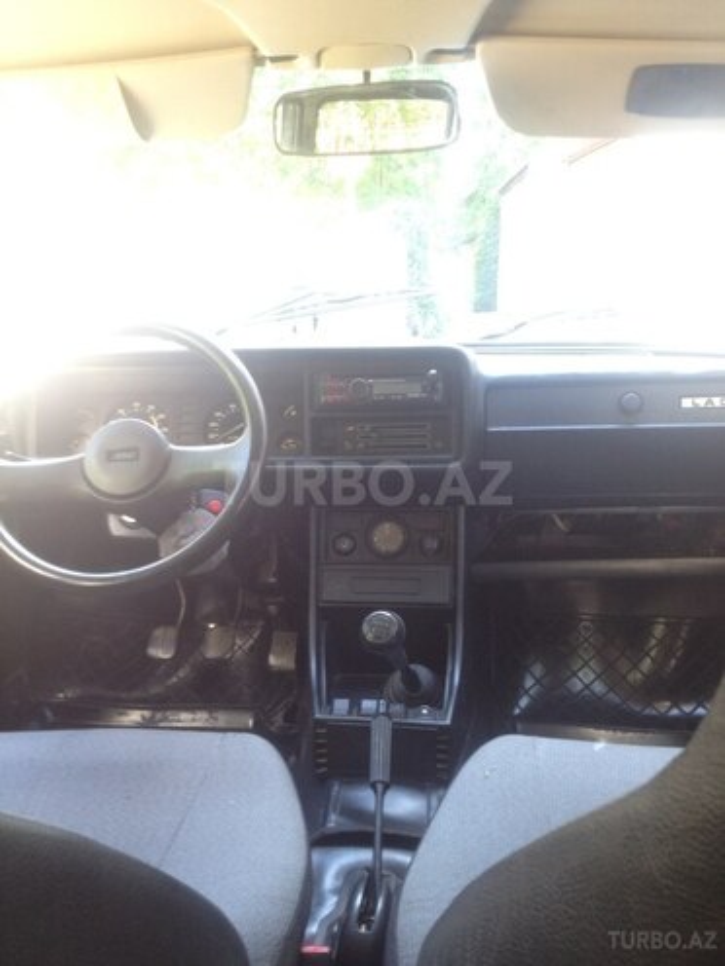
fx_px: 977
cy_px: 483
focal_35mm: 35
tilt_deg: -12.0
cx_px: 362
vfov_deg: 52.6
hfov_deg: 40.7
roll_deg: -0.4
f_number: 2.4
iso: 64
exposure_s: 1/20
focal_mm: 4.28
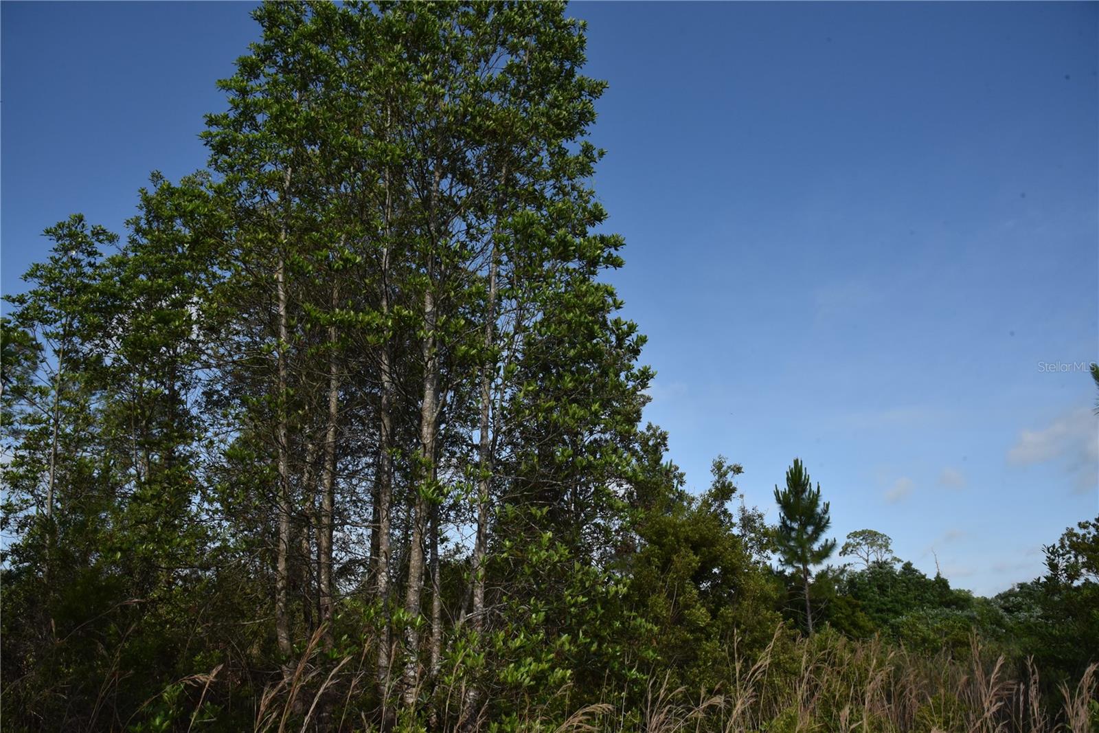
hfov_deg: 73.7
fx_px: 733
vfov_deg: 53.1
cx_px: 550
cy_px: 366
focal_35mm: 24
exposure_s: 1/1000
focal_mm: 24
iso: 1250
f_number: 16
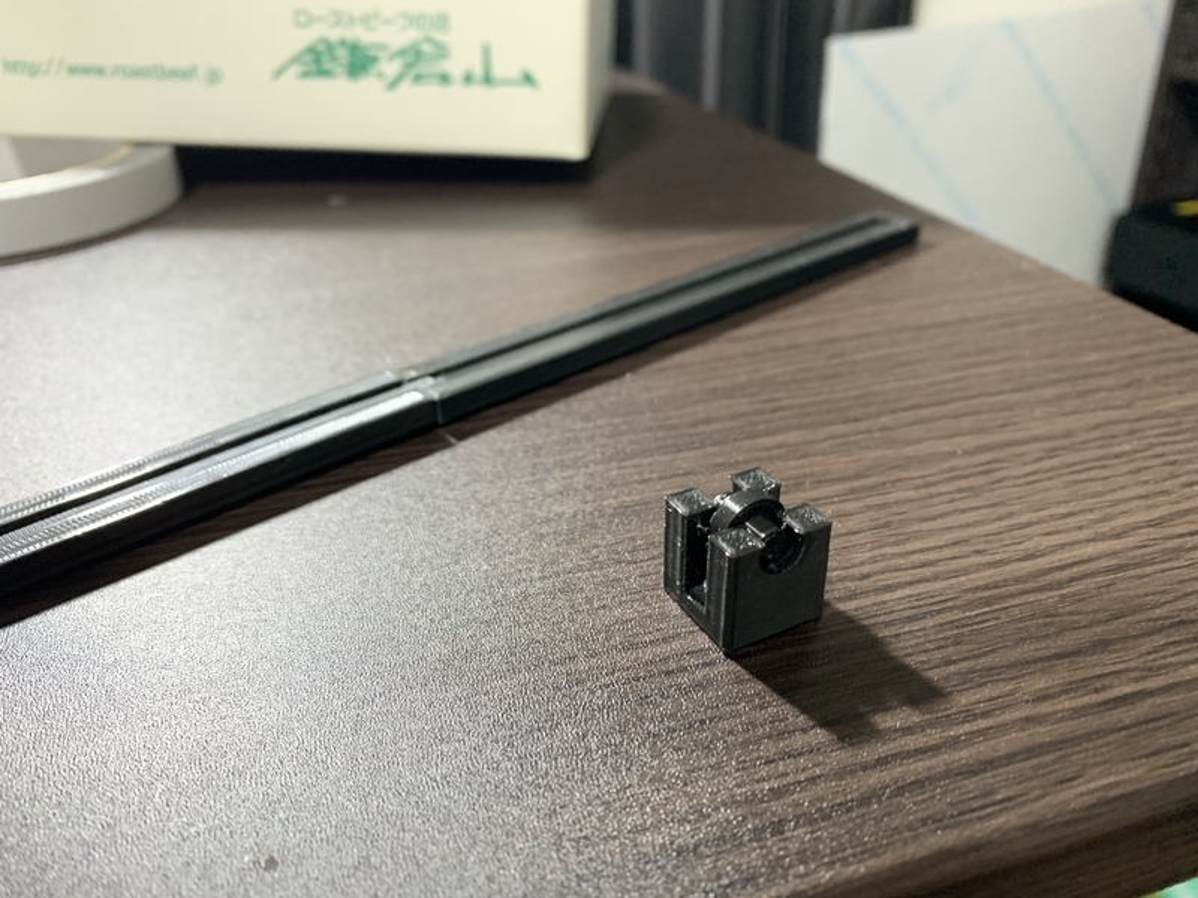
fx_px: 900
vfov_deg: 53.1
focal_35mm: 26
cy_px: 449
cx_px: 599
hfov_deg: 67.3
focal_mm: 4.25
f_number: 1.8
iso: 400
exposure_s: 1/38
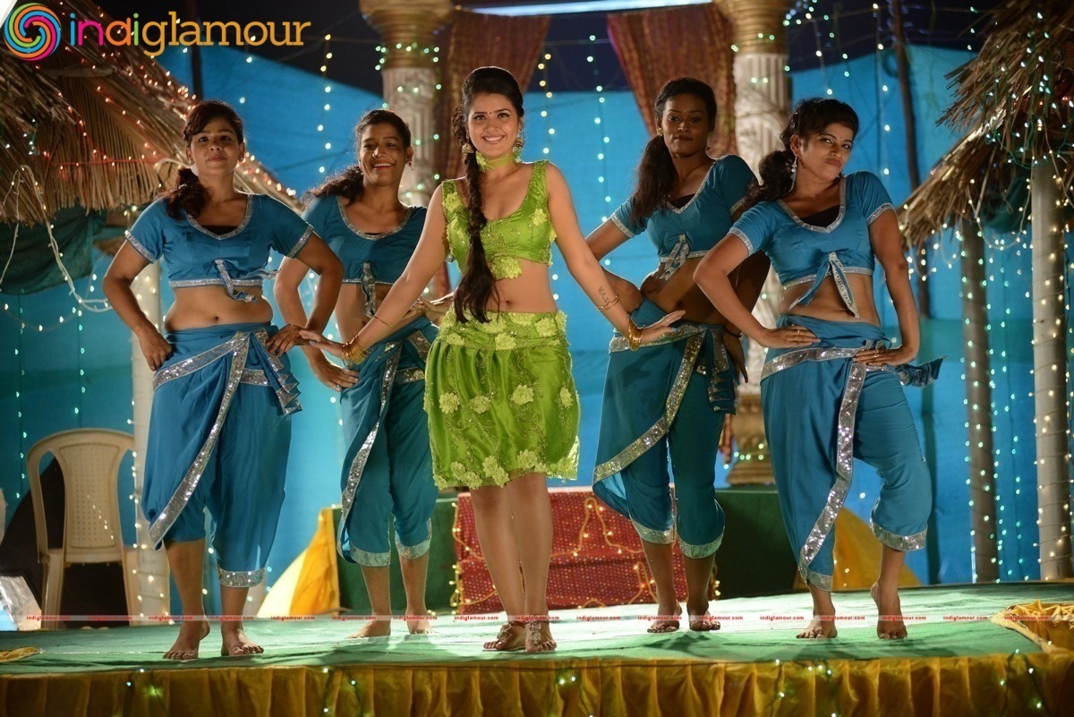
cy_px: 358
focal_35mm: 125
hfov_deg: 16.4
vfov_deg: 11.0
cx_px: 537
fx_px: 3730
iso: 1600
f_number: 3.2
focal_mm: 125
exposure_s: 1/400
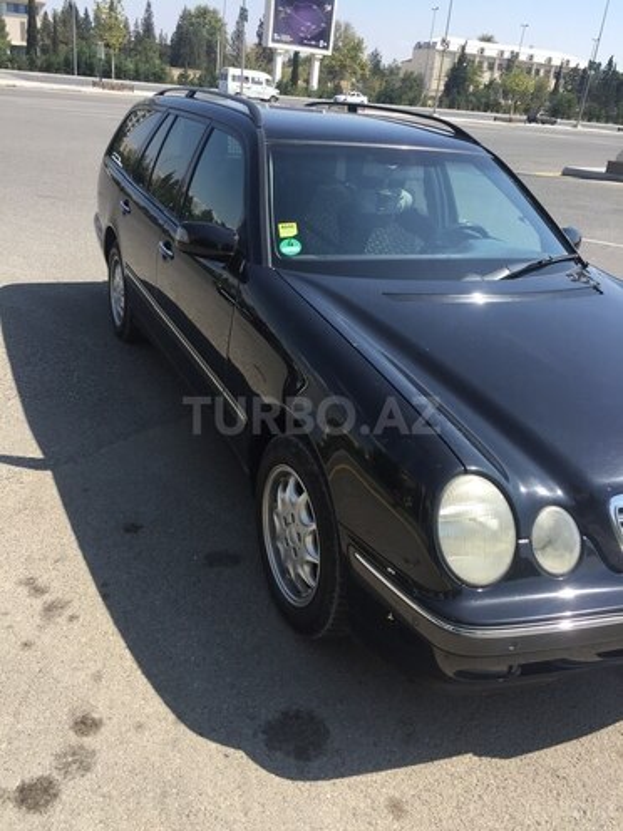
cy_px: 416
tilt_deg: -25.2
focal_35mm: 29
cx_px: 312
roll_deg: -8.0
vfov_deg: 61.7
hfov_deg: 48.2
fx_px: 696
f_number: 2.2
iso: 32
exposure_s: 1/1068
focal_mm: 4.15
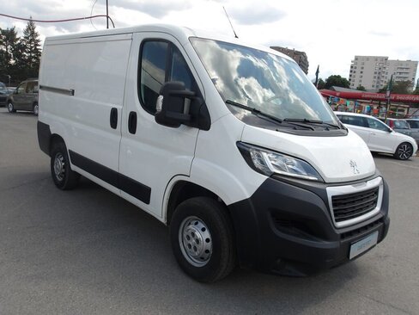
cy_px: 158
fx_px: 327
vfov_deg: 51.4
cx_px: 210
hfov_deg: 65.3
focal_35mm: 27
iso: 100
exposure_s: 1/83
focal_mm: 4.9
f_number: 10.4
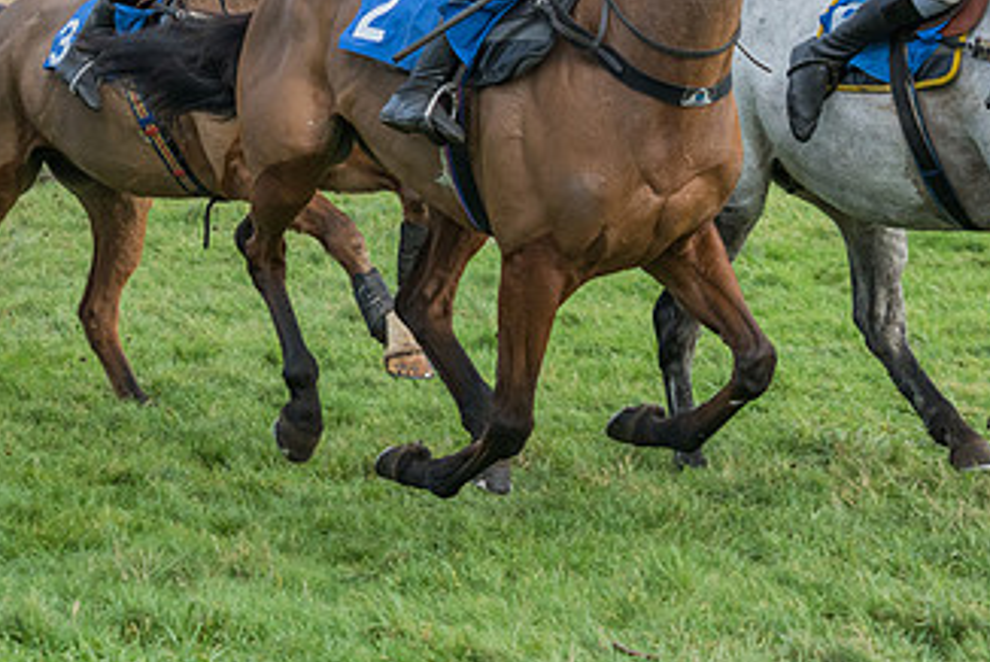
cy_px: 87
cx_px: 344
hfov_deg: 12.7
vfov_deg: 8.5
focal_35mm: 161
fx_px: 4431
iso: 800
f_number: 4
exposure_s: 1/1000
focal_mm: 70
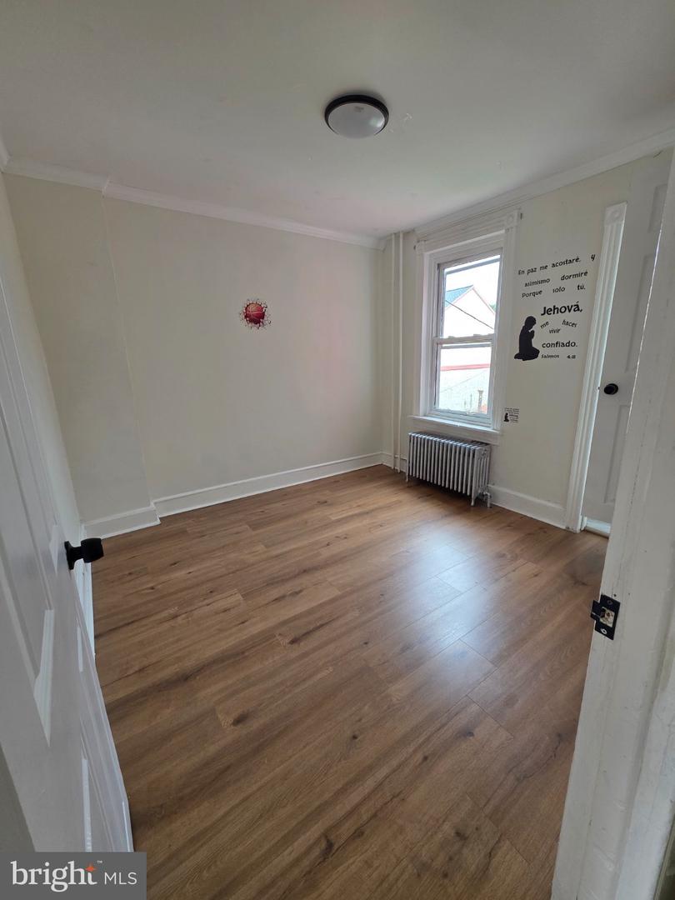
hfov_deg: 89.9
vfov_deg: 106.2
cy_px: 450
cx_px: 338
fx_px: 338
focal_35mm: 13
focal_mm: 2.2
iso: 100
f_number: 1.9
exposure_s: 1/120
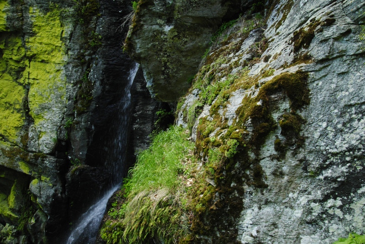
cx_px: 182
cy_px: 122
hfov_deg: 67.3
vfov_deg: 48.1
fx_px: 274
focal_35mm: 27
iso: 800
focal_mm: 18
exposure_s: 1/60
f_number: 4.5
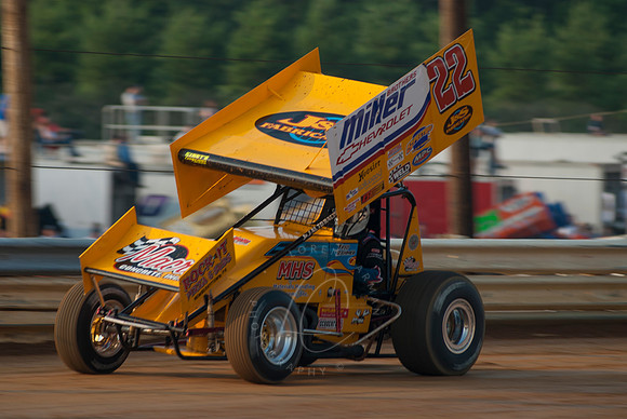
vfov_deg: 4.6
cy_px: 210
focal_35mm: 300
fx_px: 5230
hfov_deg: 6.9
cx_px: 314
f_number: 4
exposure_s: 1/400
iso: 100
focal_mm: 200
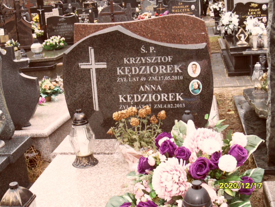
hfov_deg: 38.2
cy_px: 104
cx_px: 138
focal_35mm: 50
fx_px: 397
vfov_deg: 29.1
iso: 200
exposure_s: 1/45
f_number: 3.8
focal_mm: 8.2
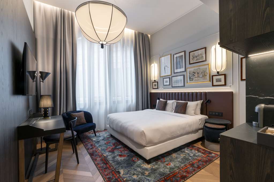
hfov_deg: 96.7
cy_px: 91
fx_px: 122
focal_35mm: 16
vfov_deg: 73.7
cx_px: 137
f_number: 16
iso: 200
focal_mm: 16
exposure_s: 1/1.25
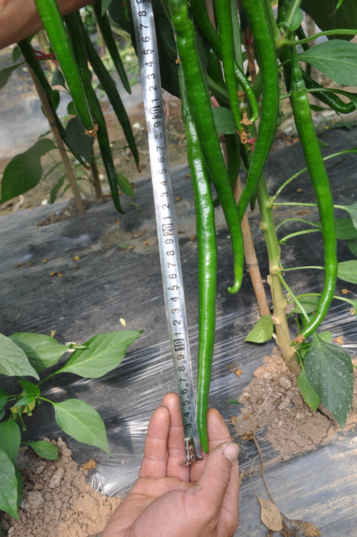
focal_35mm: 38
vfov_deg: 51.3
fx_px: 559
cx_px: 178
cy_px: 268
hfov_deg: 35.4
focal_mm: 25
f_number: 8
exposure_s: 1/60
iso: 200
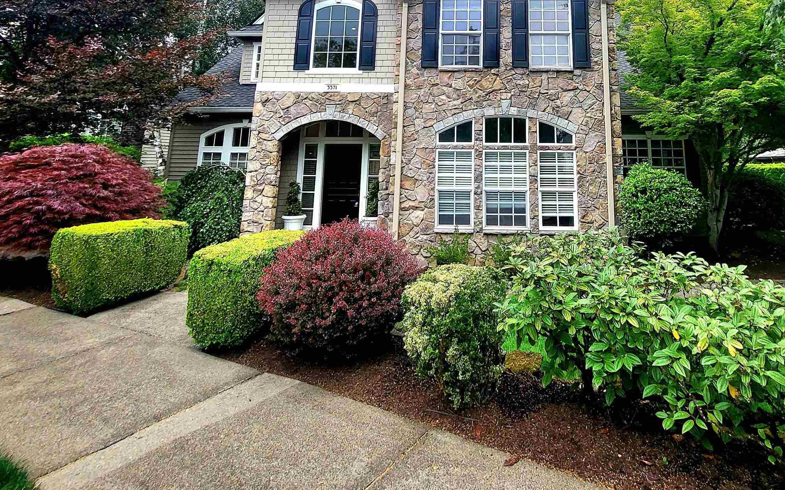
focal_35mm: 21
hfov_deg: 81.6
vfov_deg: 52.2
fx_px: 449
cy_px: 74
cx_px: 458
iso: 32
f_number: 2.2
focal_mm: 1.74
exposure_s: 1/909
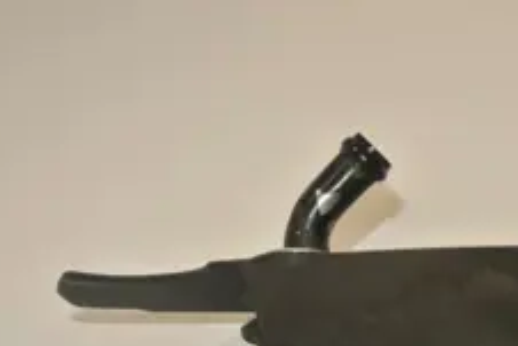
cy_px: 410
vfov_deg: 13.4
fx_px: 1440
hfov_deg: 19.7
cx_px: 534
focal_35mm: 100
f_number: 4.2
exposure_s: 1/60
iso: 200
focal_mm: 15.7
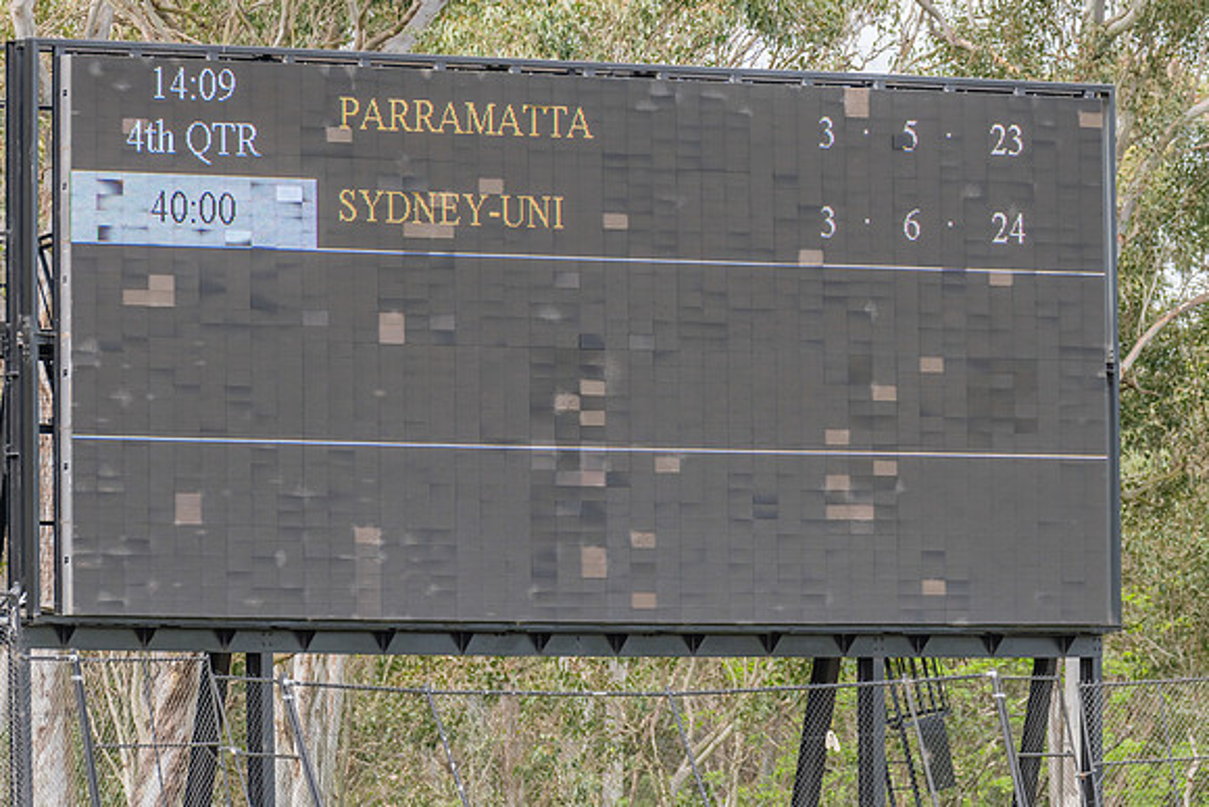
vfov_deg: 4.2
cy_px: 378
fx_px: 10980
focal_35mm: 327
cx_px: 643
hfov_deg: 6.3
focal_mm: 290
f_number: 5
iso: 800
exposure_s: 1/1250
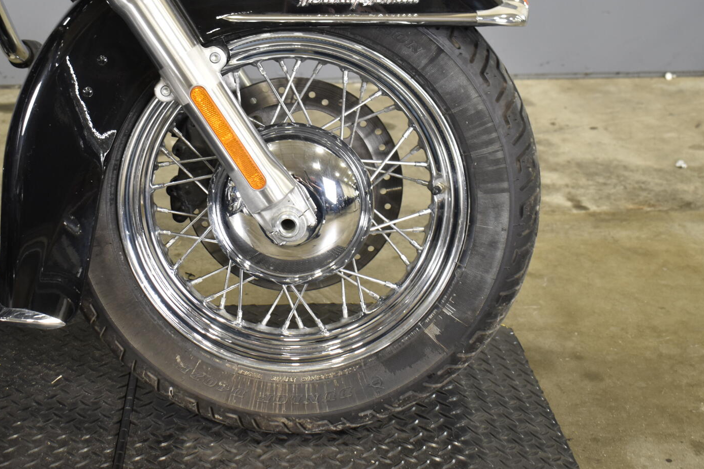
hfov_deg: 37.8
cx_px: 242
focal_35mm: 52
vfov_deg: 25.8
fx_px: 1017
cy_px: 154
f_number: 4
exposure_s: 1/20
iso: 400
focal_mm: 24
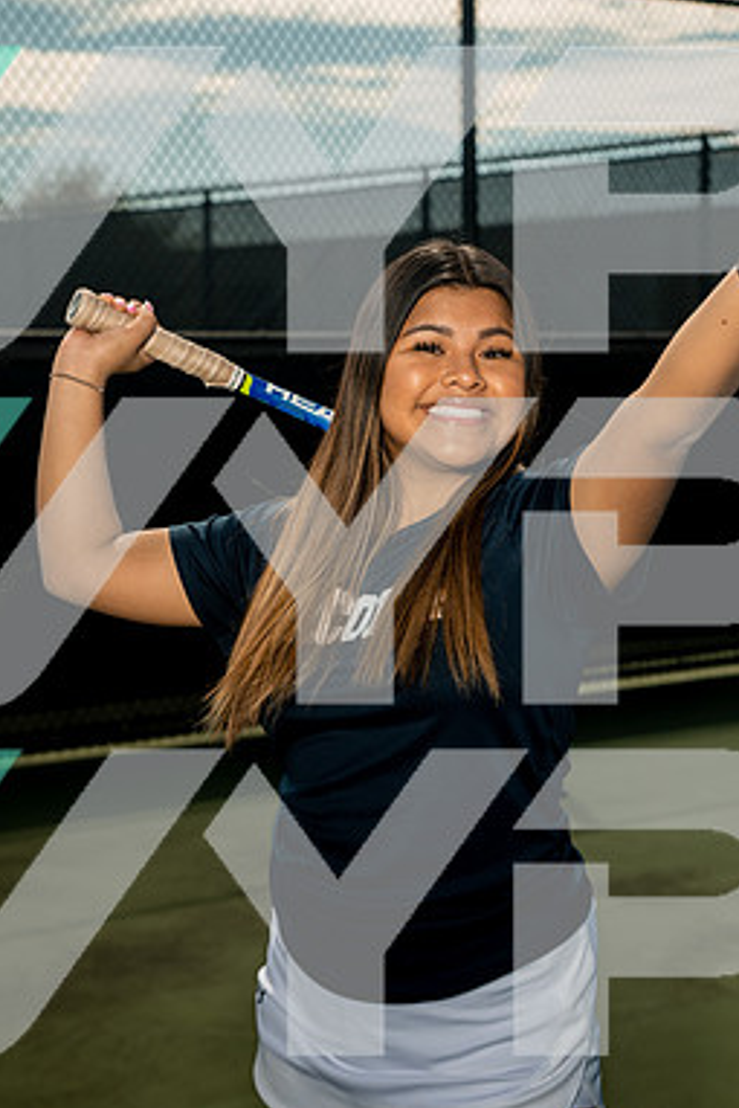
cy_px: 553
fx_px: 2522
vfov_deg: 24.8
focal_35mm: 82
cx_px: 467
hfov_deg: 16.6
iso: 100
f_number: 4.5
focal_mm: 54
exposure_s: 1/250
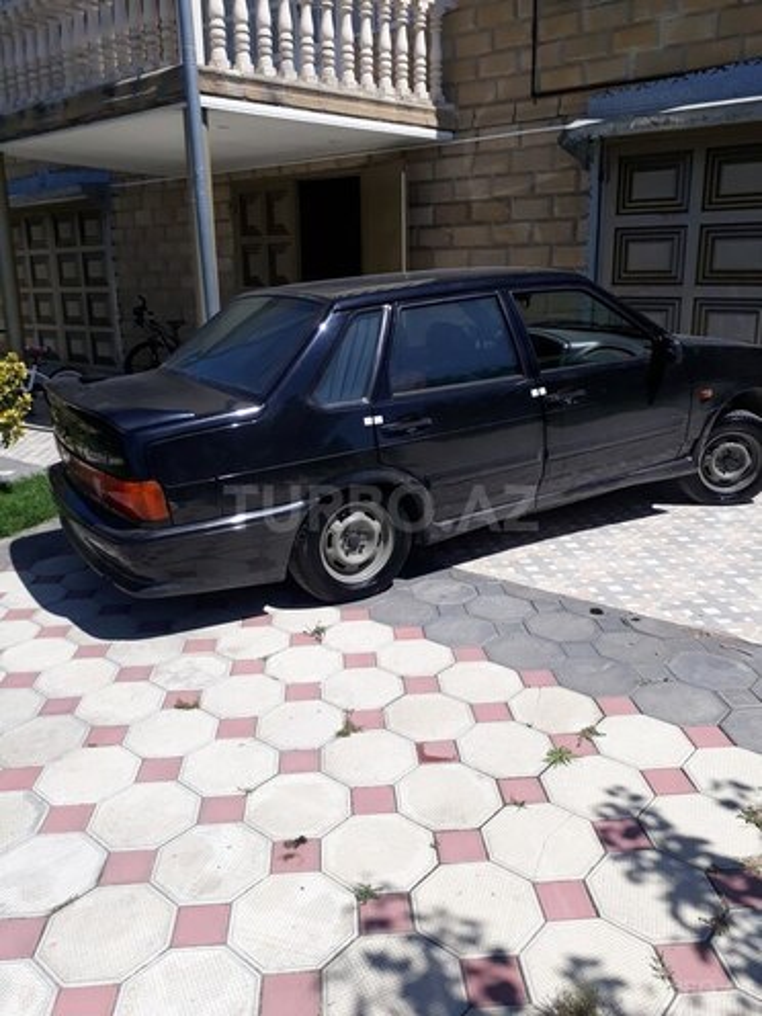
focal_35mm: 27
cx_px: 381
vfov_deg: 65.3
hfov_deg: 51.4
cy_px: 508
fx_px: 792
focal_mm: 3.6
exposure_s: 1/1751
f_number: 1.9
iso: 40
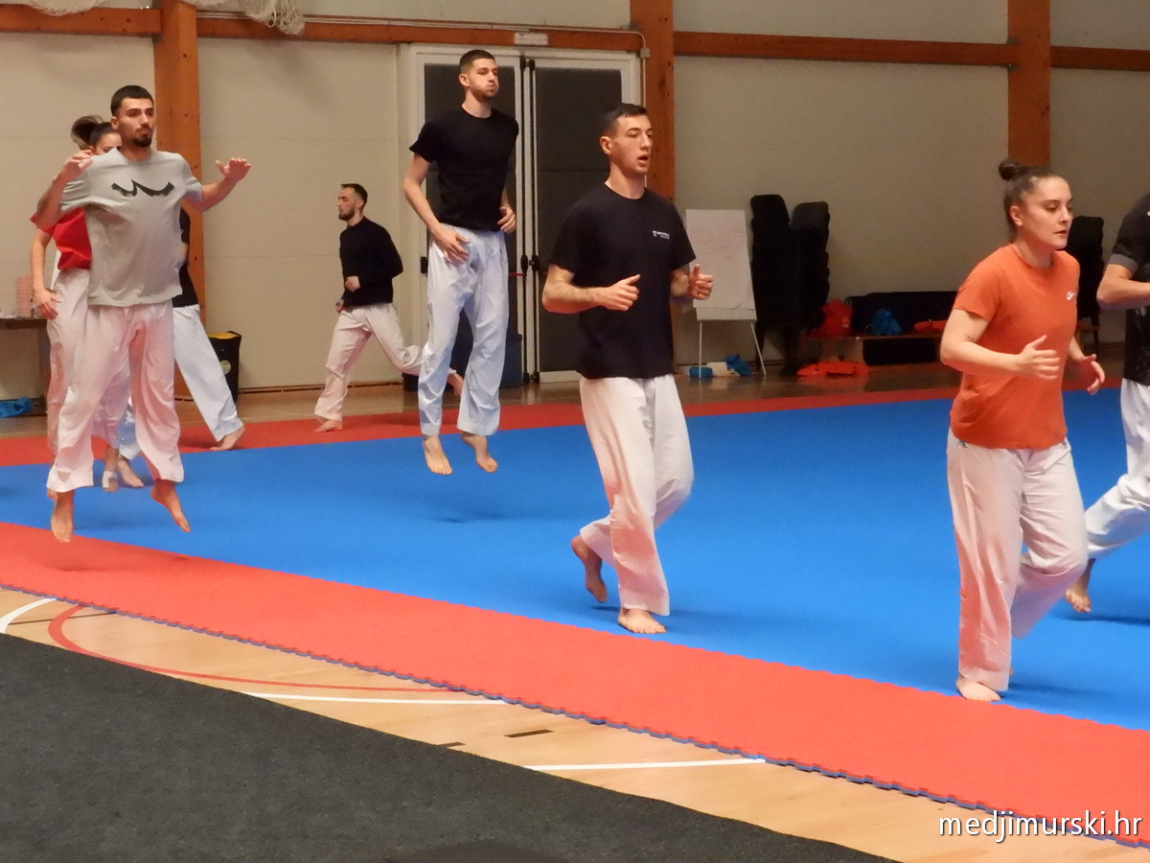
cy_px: 432
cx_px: 575
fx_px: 2658
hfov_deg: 24.4
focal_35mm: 80
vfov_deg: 18.4
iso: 3200
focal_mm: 14.4
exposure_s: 1/320
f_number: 7.1
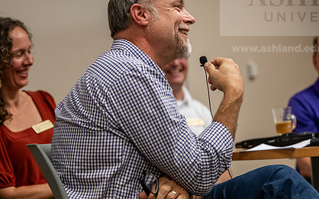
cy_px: 64
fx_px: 921
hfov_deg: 19.6
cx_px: 197
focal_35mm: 106
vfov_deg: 12.3
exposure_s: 1/200
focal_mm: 75
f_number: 2.8
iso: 1600
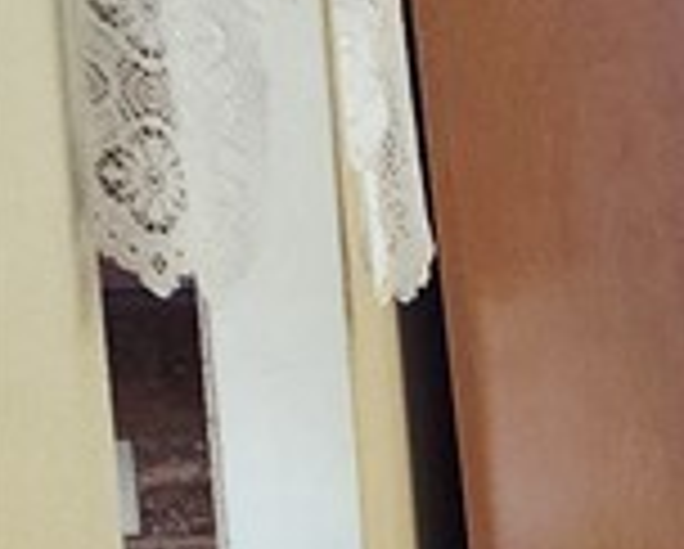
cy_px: 675
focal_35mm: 151
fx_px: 3061
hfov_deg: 9.2
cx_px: 2277
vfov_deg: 10.1
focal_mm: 6.4
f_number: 1.8
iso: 200
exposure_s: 1/120
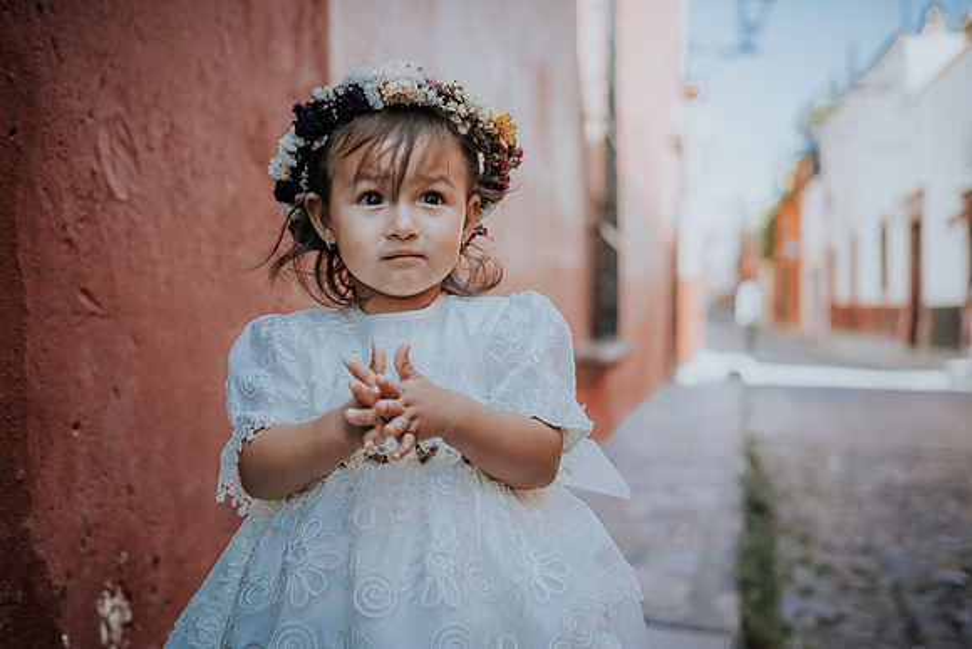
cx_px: 481
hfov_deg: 37.2
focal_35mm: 54
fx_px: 1446
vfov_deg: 25.3
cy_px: 325
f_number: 1.8
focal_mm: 35
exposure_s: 1/800
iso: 100
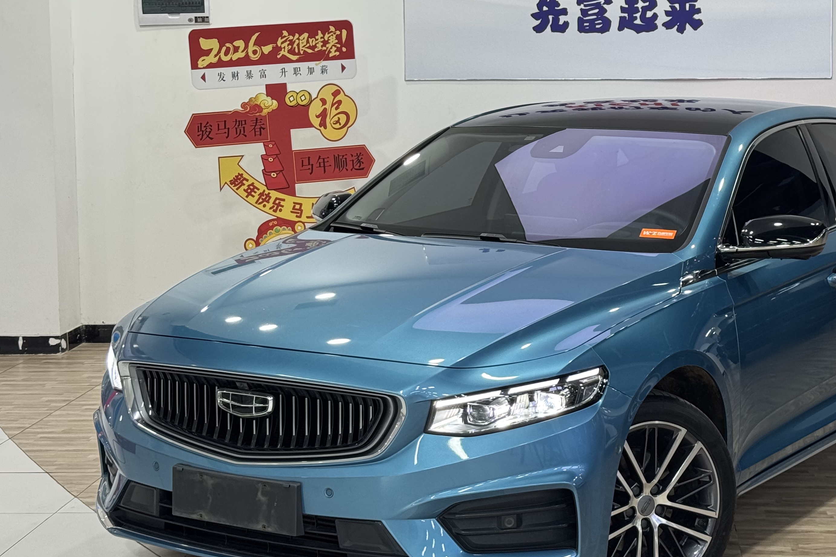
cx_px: 572
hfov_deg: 27.5
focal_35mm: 73
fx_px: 1695
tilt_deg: -3.9
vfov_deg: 18.6
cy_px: 179
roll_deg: -0.2
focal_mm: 6.76
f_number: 1.78
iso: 160
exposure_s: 1/50
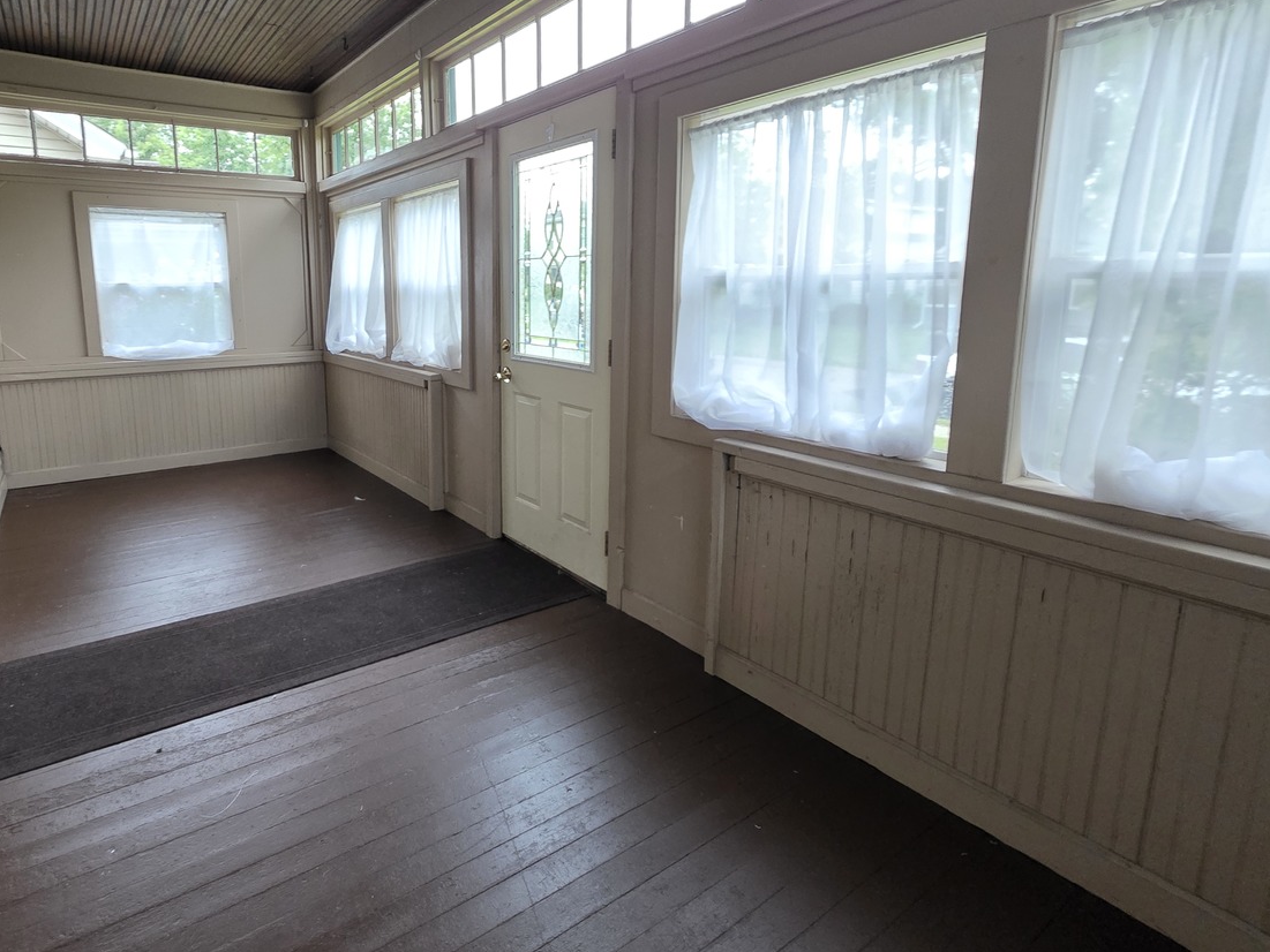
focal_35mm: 17
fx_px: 624
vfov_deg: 74.0
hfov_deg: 89.2
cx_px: 478
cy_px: 387
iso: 640
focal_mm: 2.2
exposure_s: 1/60
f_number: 1.9
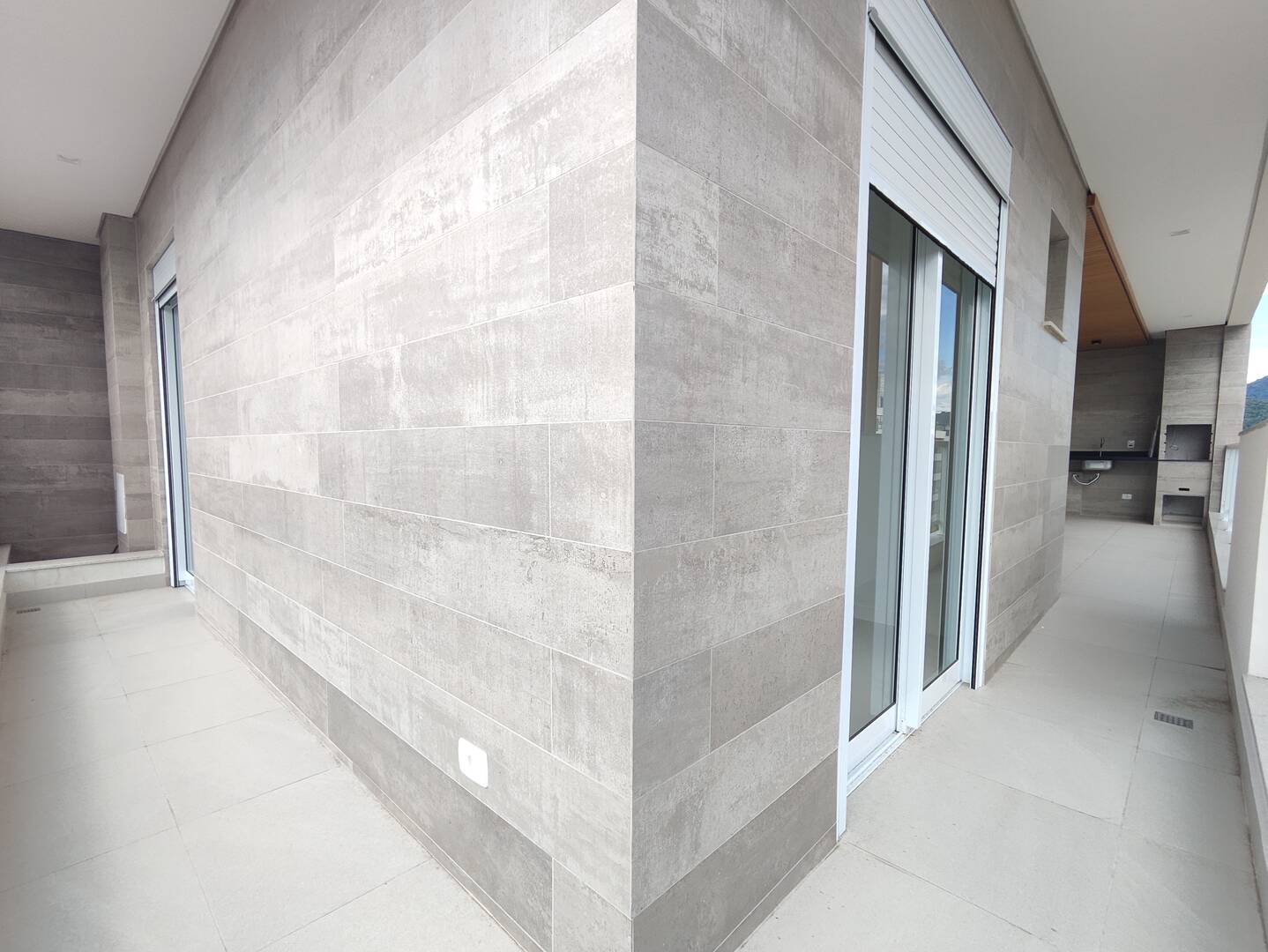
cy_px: 476
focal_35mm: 16
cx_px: 634
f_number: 2.2
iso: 50
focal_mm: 1.65
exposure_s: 1/436
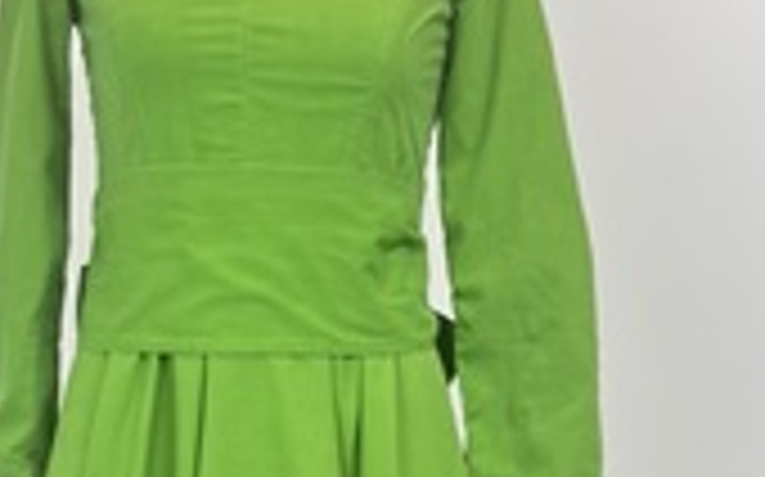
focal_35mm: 65
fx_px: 1354
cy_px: 508
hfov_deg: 31.3
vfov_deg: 19.2
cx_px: 256
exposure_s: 1/120
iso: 64
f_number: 1.6
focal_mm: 5.1
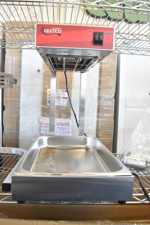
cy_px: 109
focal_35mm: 28
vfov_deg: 65.5
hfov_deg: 46.4
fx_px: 175
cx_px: 72
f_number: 7.1
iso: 6400
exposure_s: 1/200
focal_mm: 18
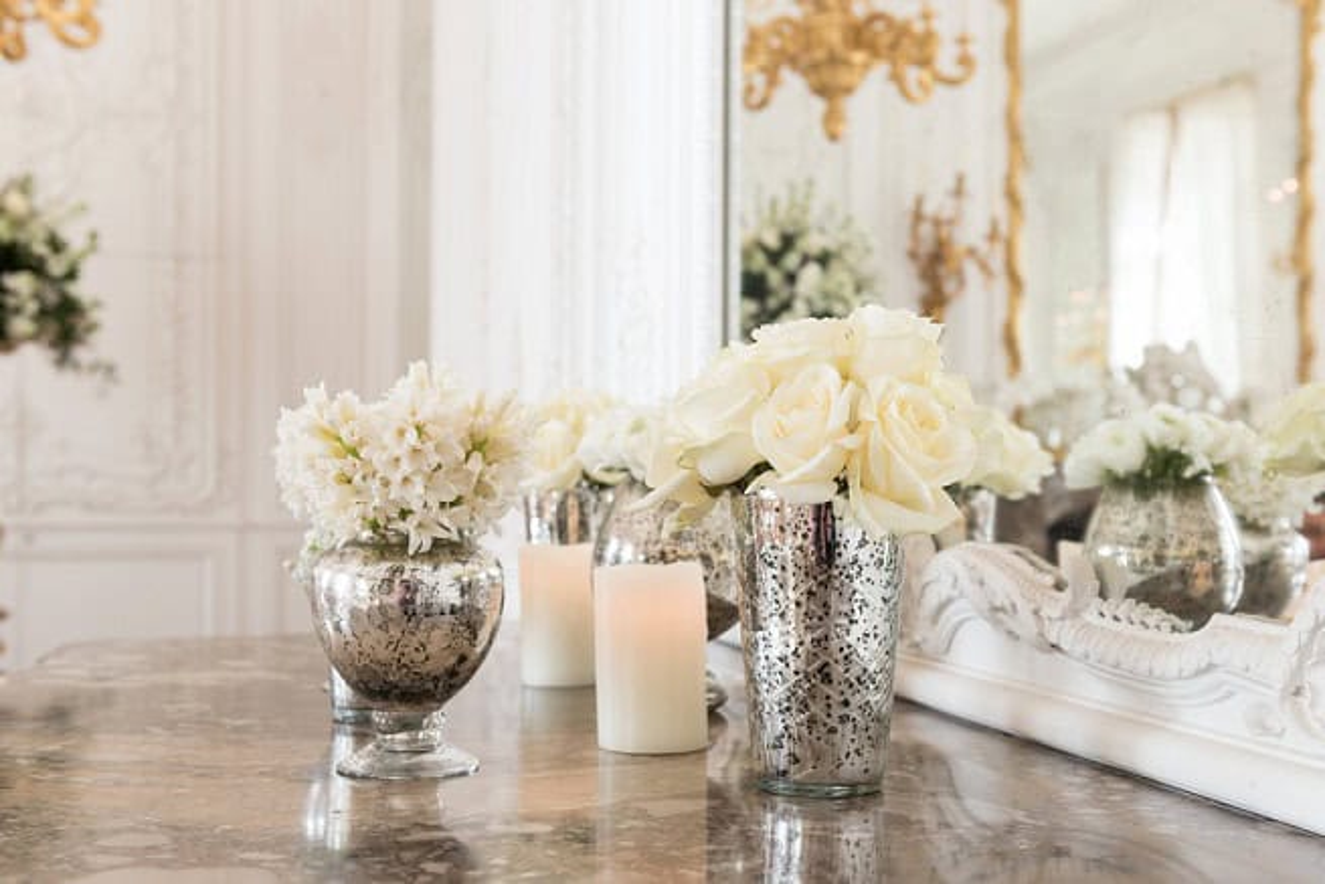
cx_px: 662
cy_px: 442
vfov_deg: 29.9
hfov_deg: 43.6
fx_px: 1657
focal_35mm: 45
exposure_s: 1/100
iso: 200
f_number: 6.3
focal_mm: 45
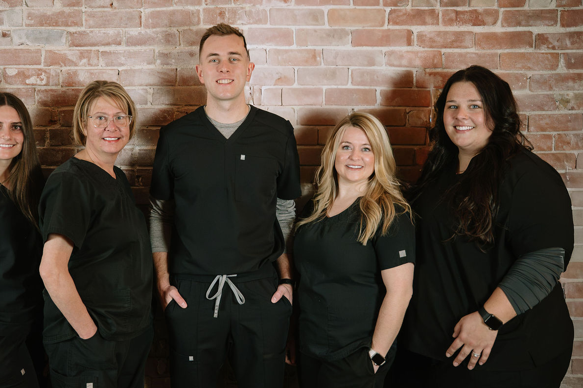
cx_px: 200
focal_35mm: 43
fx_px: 696
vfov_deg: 31.1
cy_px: 170
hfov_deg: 44.9
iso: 5000
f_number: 2.8
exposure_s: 1/500
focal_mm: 32
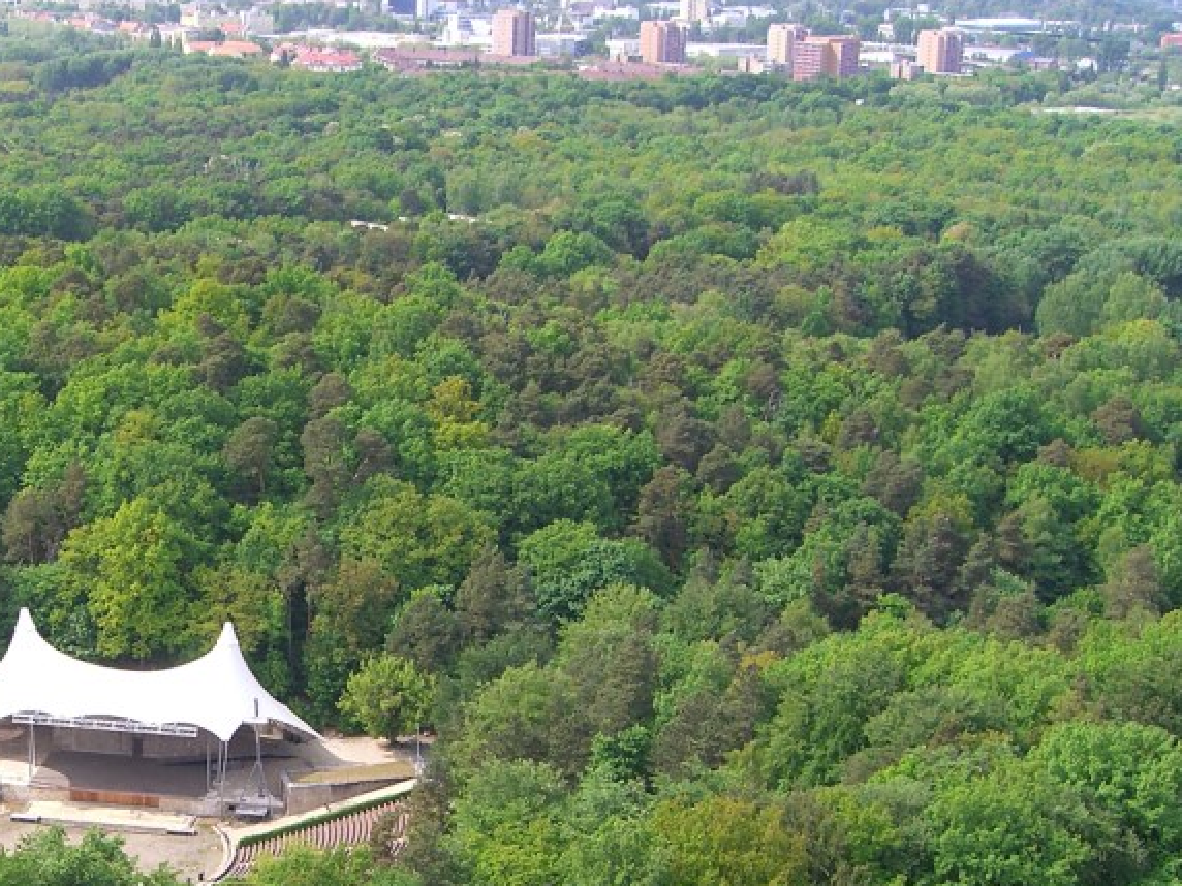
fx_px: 2322
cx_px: 141
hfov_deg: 27.6
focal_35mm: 68
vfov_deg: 21.3
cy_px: 717
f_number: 8
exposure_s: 1/60
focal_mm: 7.9
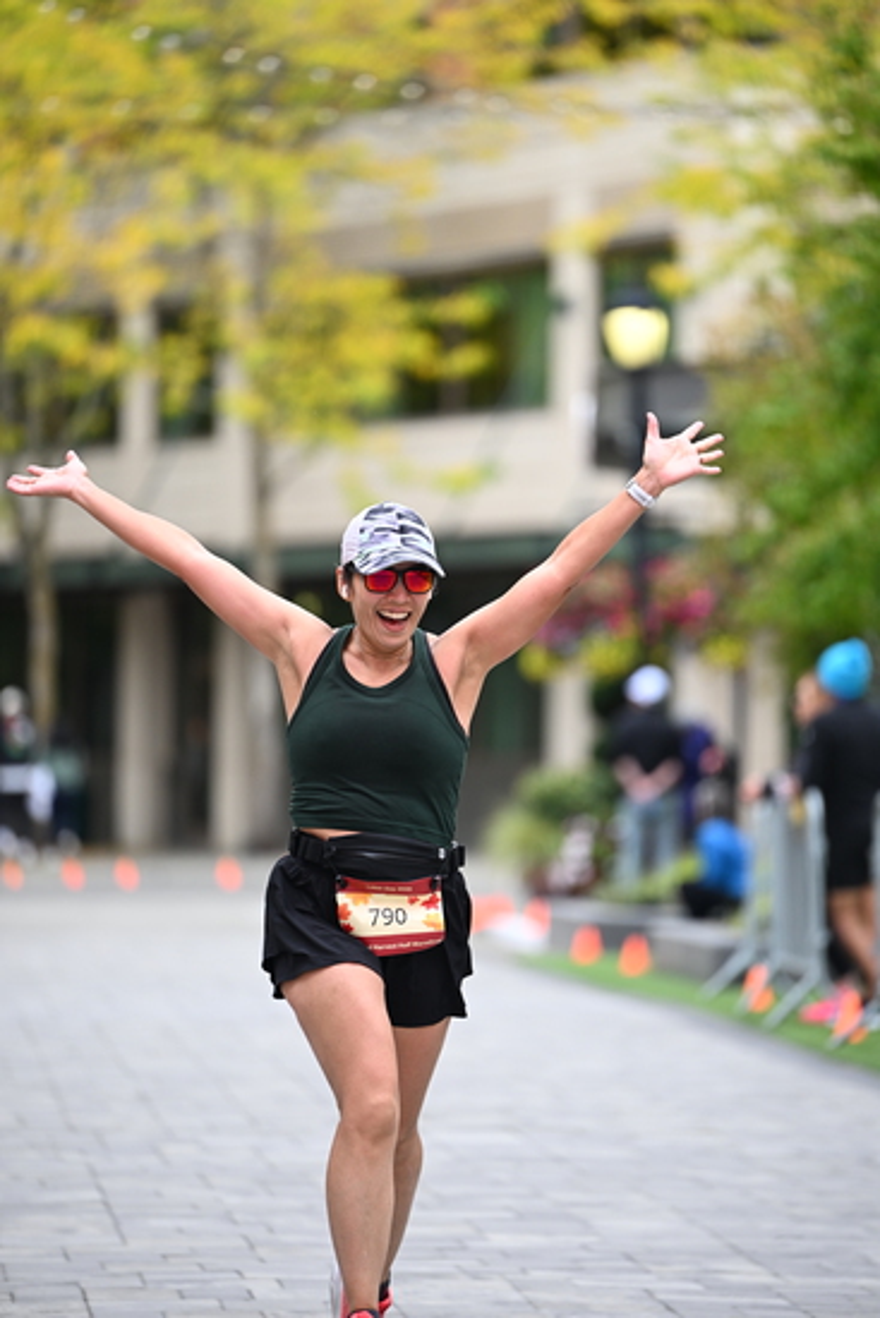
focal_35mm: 200
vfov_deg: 10.3
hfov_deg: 6.9
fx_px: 7328
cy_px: 659
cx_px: 440
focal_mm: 200
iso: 640
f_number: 2.8
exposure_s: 1/1600
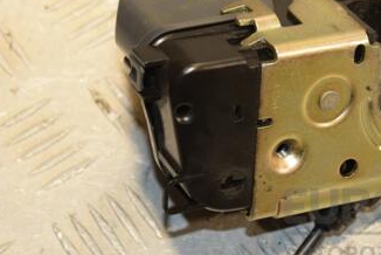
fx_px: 1811
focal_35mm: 171
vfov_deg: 8.0
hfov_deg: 12.0
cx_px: 262
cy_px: 50
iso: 800
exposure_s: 1/200
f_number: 6.3
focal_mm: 62
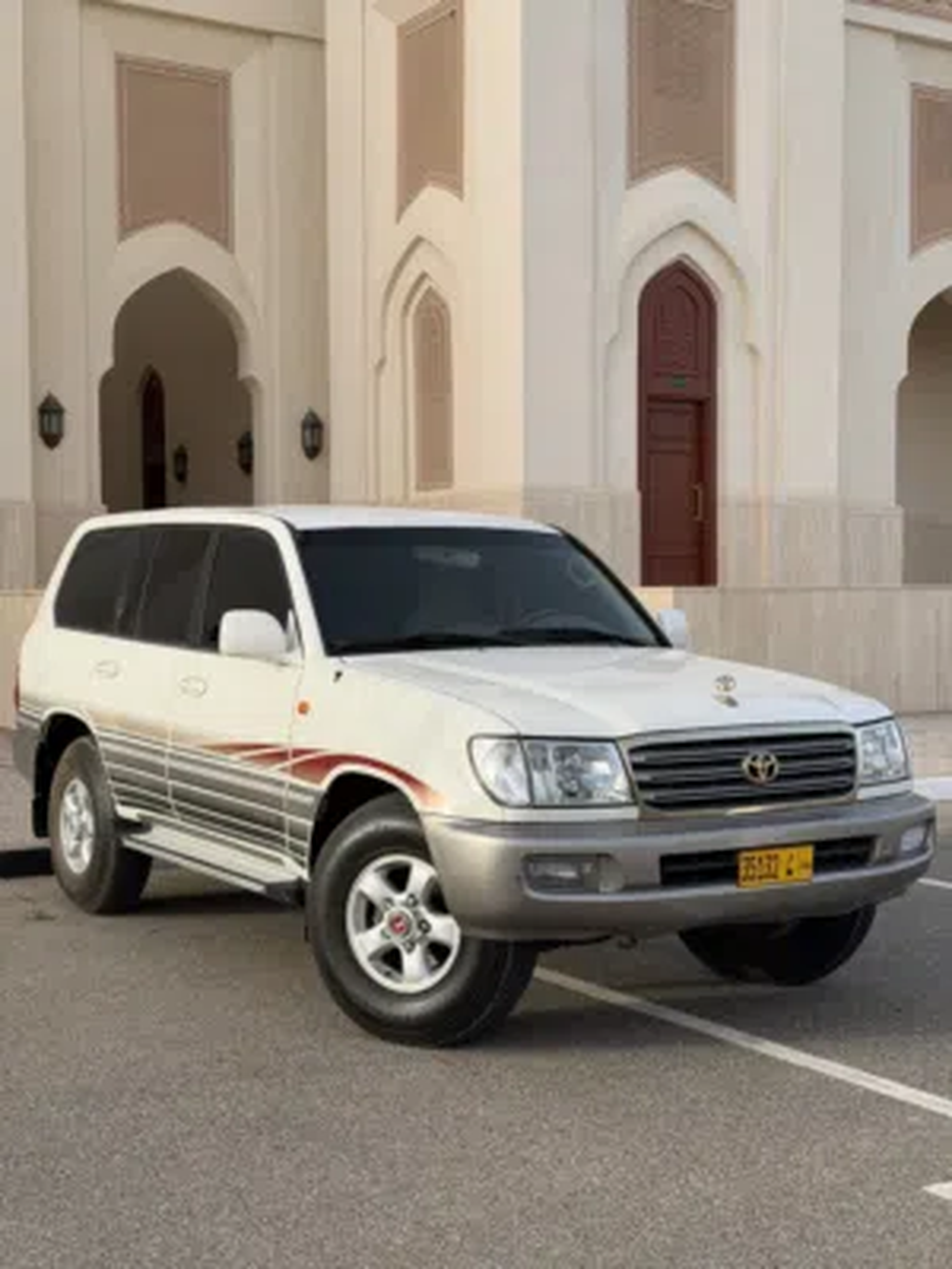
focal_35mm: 48
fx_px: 1760
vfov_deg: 39.7
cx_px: 476
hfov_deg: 30.3
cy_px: 634
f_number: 1.78
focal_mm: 6.76
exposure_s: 1/1883
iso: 64
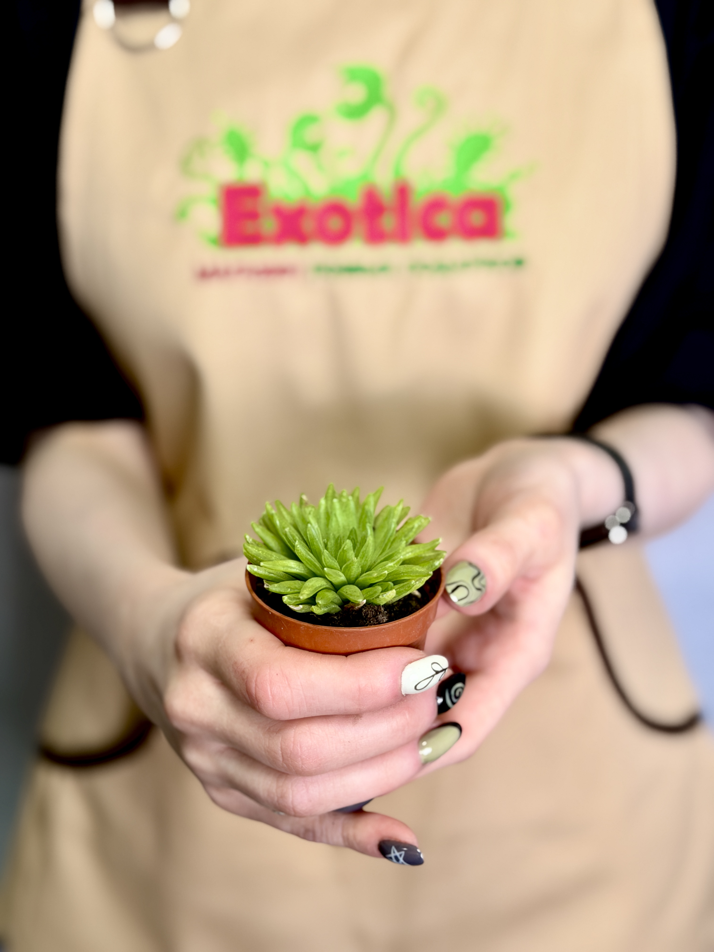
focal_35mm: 48
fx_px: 1320
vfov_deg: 39.7
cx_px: 357
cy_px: 476
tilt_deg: -21.9
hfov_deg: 30.3
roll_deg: +0.3
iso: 50
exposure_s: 1/157
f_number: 1.78
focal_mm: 6.76
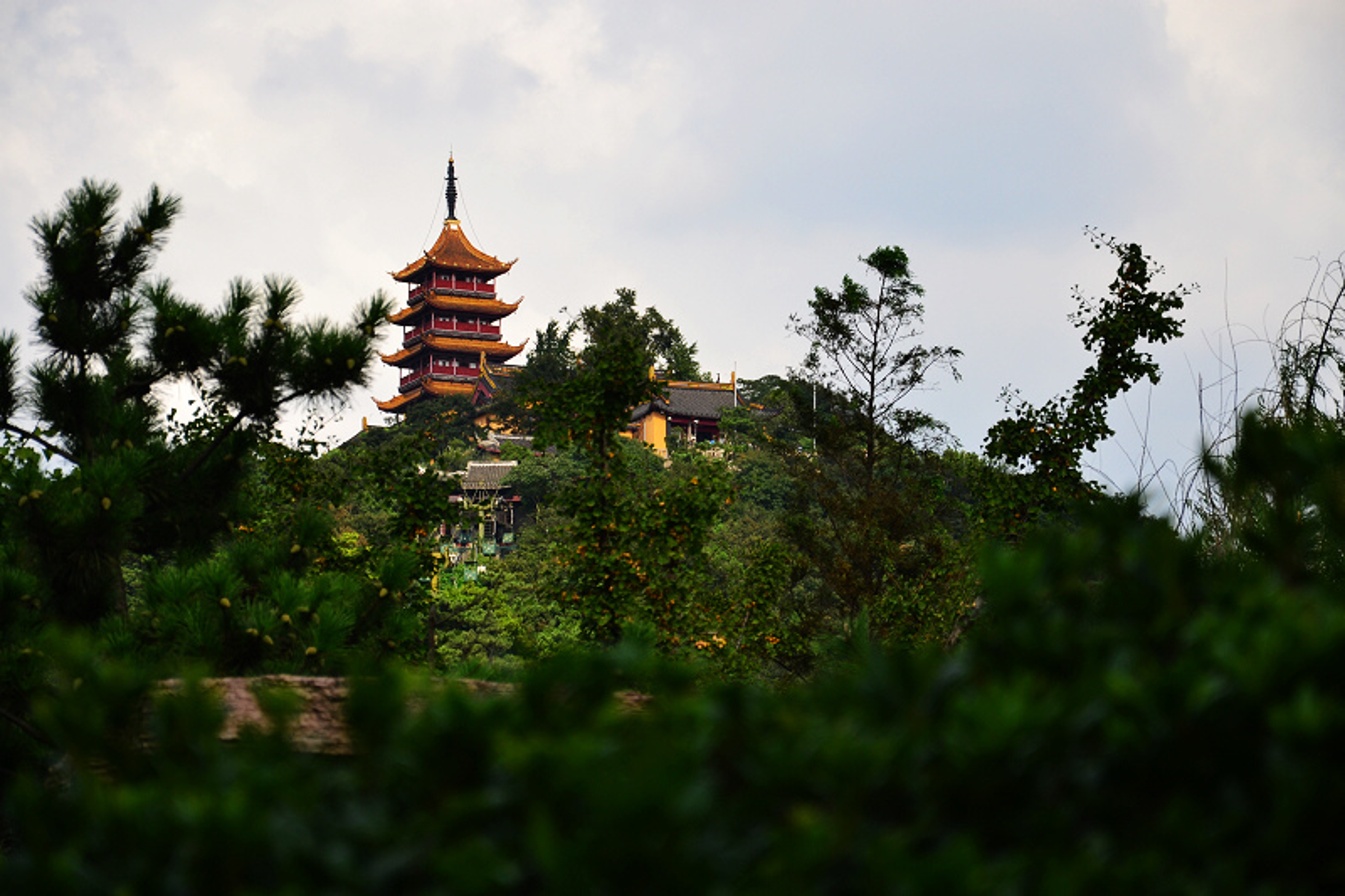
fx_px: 5491
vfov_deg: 9.3
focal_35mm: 147
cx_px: 672
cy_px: 448
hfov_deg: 14.0
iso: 100
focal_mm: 98
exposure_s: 1/320
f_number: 7.1
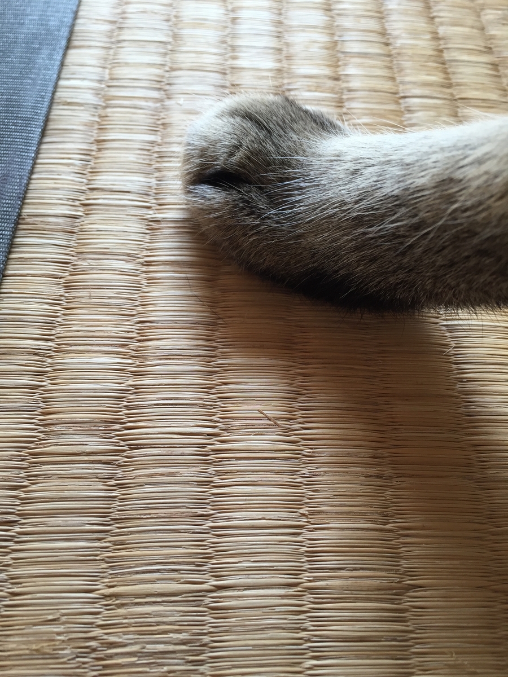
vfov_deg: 61.7
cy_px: 338
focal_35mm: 29
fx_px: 567
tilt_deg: -59.0
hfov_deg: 48.2
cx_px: 254
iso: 50
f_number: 2.2
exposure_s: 1/120
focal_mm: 4.15
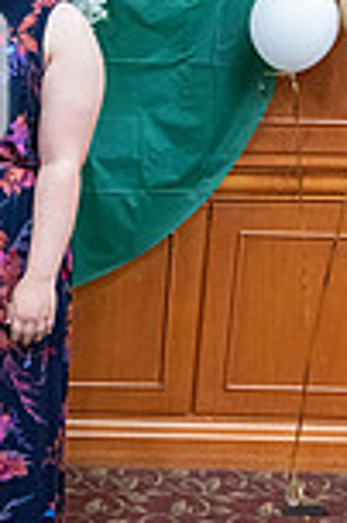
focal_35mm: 71
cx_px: -144
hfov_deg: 17.5
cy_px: 96
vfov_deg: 27.8
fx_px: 1029
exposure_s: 1/125
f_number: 4
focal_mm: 24
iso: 6400
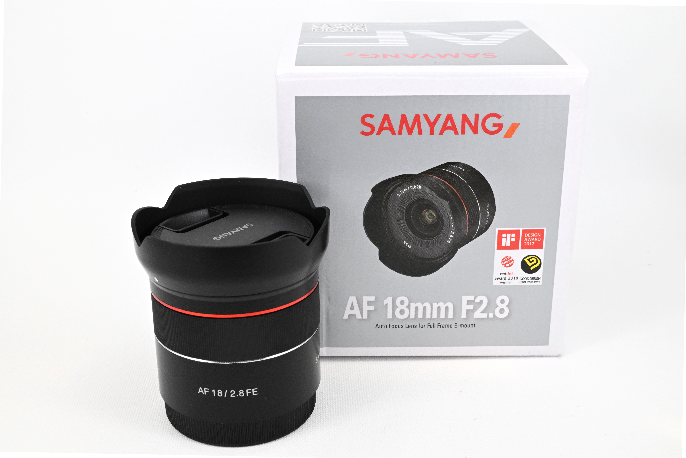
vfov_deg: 29.2
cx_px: 343
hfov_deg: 42.7
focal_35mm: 46
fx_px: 876
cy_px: 229
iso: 3200
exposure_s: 1/250
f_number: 16
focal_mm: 46
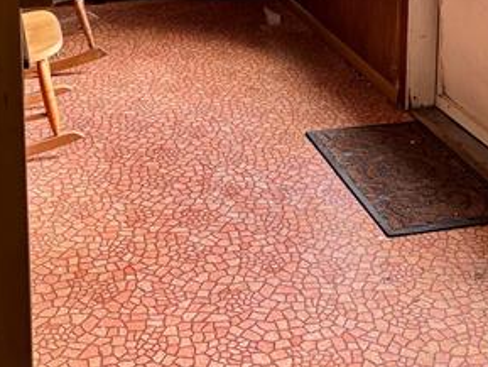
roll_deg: -2.3
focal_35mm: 69
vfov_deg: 19.8
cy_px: -93
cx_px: 314
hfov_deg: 28.0
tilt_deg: -9.6
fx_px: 973
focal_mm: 5.96
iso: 50
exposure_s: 1/121
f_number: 1.6
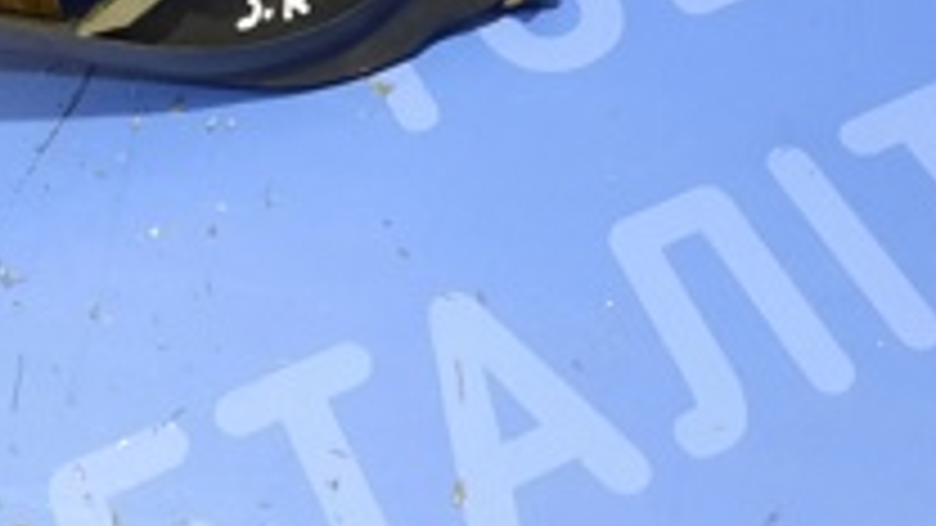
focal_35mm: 84
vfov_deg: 12.6
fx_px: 2085
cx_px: -94
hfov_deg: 23.7
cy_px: -544
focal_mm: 4.6
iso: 500
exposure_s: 1/25
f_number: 2
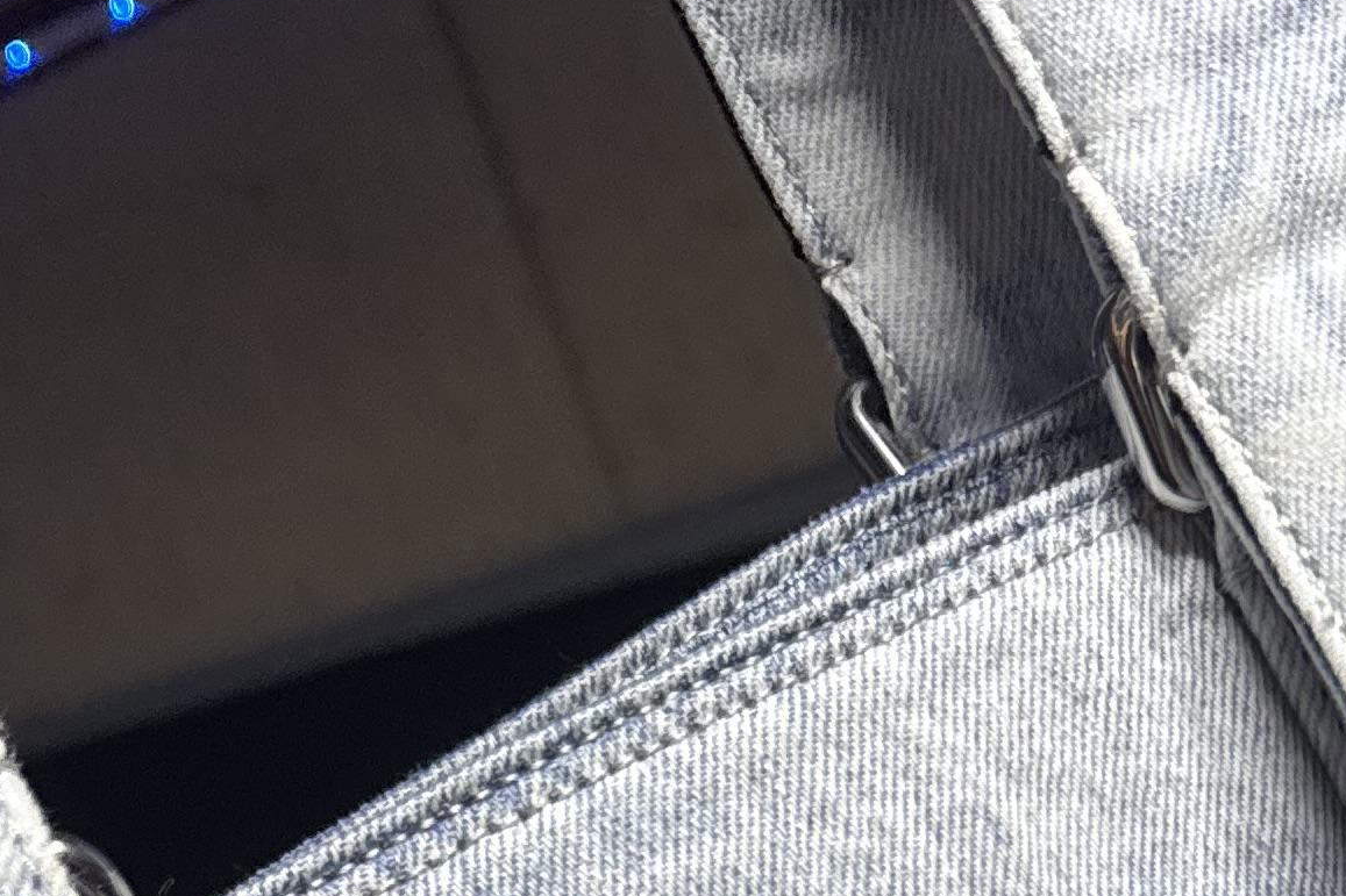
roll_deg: +18.7
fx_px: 3252
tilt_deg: -12.2
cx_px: 1508
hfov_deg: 22.0
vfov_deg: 11.9
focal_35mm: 87
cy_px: 2307
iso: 160
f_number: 1.78
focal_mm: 6.76
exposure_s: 1/120
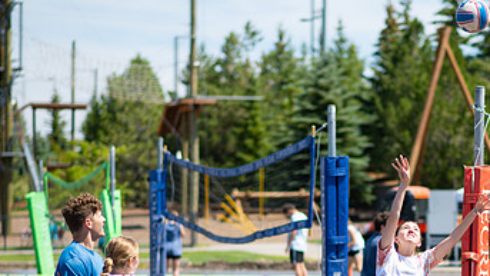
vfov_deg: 7.5
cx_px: 379
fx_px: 2092
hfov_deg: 13.3
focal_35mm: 161
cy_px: 265
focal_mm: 85
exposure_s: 1/2000
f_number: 1.8
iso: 80
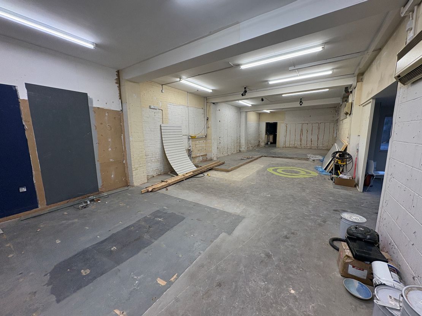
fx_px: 171
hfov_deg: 102.1
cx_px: 211
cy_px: 158
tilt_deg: -7.8
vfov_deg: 85.7
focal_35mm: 14
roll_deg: +0.9
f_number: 2.2
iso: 100
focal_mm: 2.22
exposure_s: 1/117
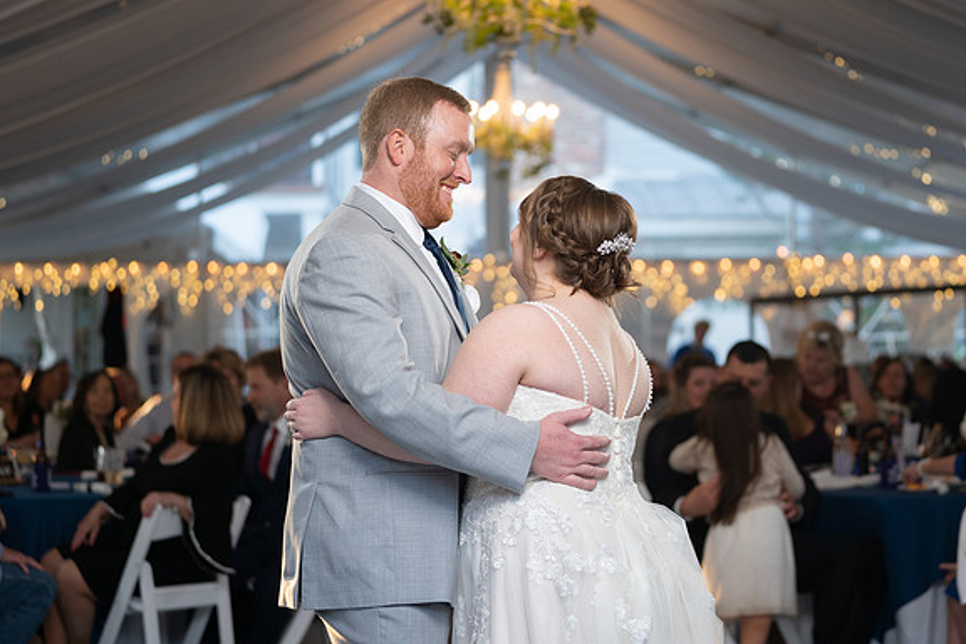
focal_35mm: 80
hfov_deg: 25.3
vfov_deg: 17.1
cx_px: 543
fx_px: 2146
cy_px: 301
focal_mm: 70
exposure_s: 1/250
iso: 500
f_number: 2.8
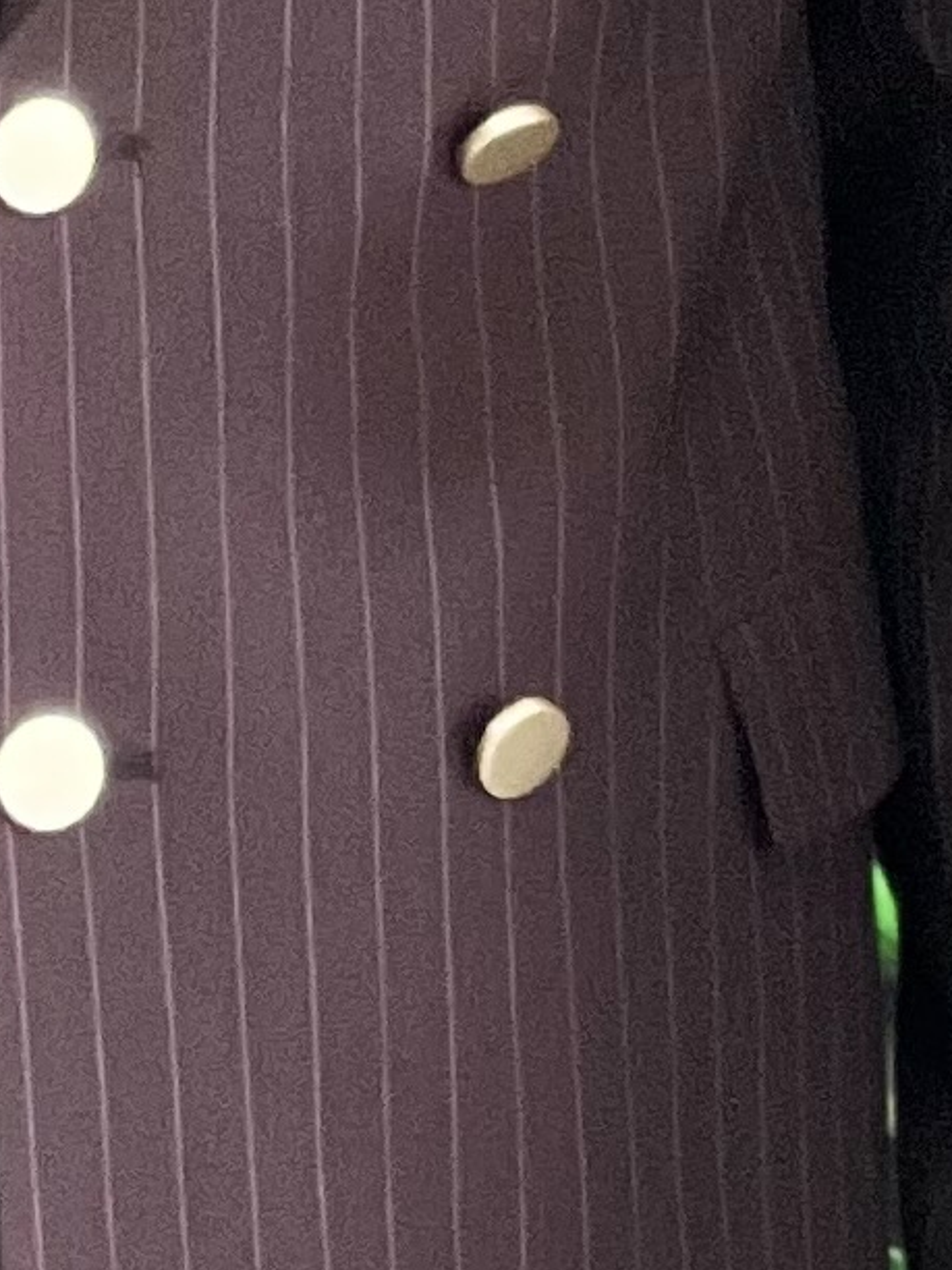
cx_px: 1230
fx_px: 18591
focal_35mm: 507
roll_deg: +0.9
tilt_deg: -5.3
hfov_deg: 2.9
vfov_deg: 3.9
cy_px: 8
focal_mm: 9
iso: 200
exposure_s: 1/40
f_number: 2.8
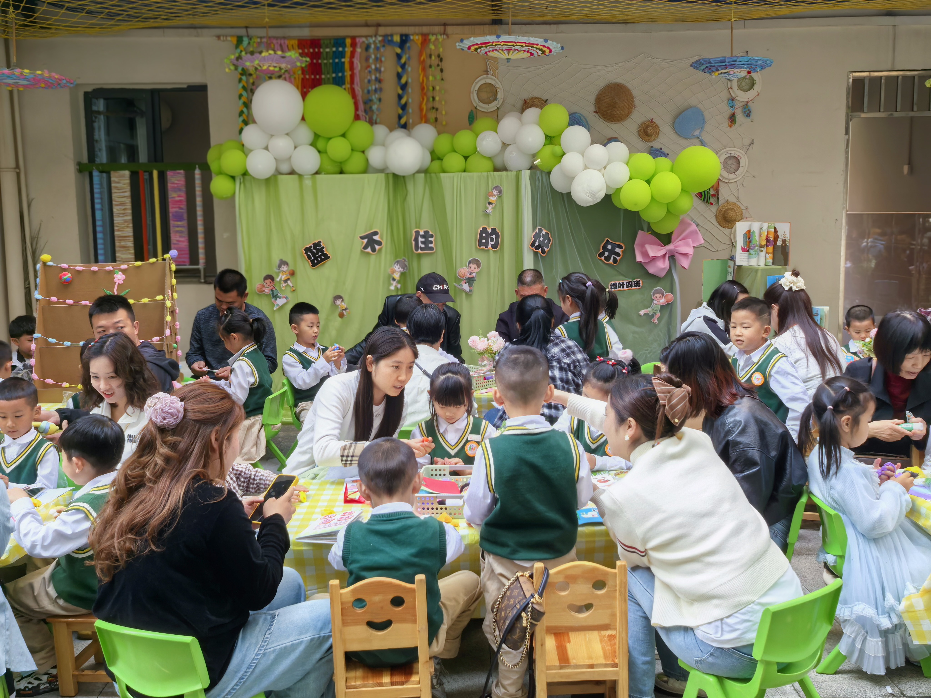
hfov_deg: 50.1
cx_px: 466
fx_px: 995
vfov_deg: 38.7
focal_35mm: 37
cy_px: 349
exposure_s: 1/162
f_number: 4
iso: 50
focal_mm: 5.75
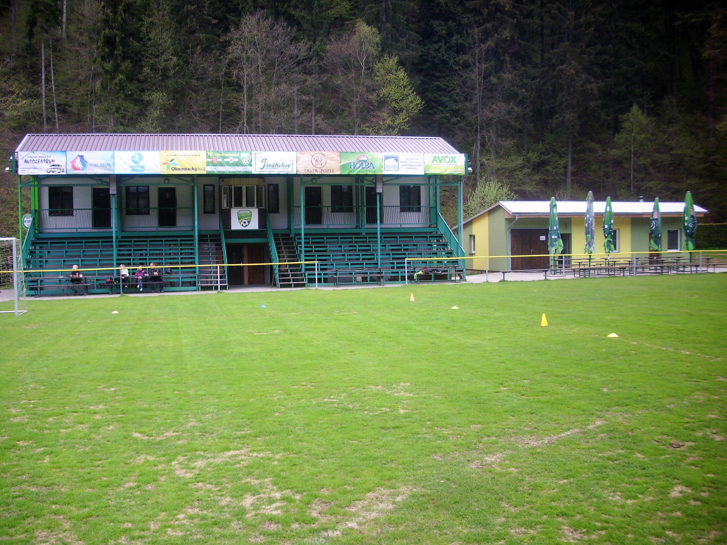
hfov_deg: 58.4
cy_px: 272
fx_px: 651
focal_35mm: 31
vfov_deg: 45.4
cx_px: 364
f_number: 2.8
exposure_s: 1/148
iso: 50
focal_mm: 6.2
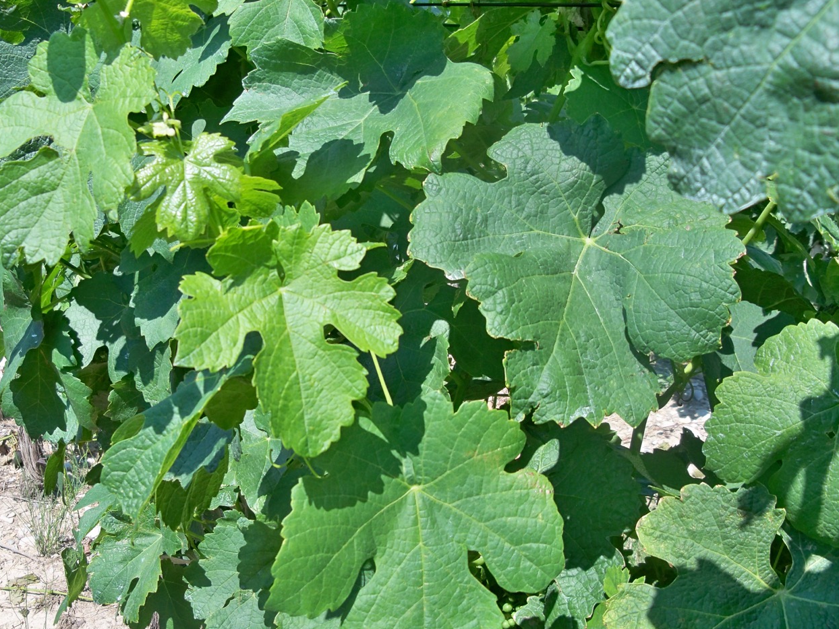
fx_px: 1091
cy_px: 359
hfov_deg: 41.9
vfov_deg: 32.1
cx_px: 339
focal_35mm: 45
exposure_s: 1/400
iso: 80
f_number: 3.5
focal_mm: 6.2
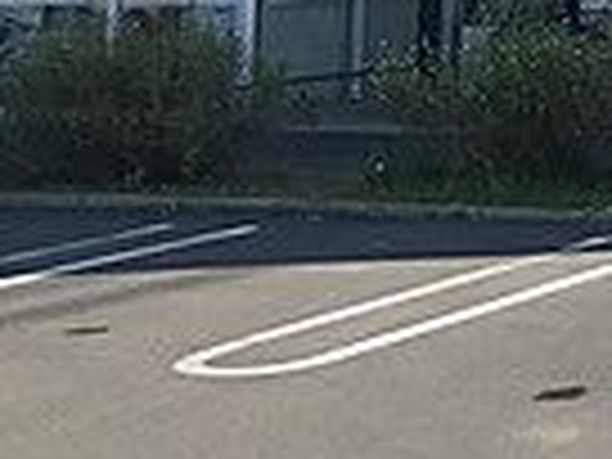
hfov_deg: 13.4
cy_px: -464
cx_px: 1116
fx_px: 2334
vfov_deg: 10.3
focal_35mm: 132
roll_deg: +0.9
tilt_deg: +9.2
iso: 20
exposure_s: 1/1597
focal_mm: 3.99
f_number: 1.8
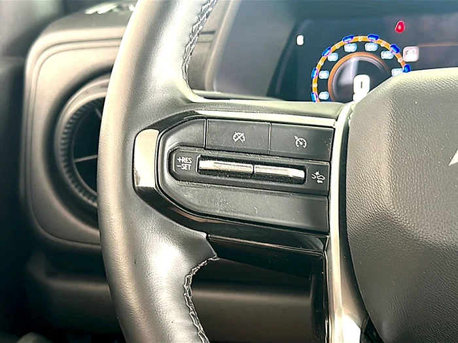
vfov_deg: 36.8
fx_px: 516
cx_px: 229
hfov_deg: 47.9
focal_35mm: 39
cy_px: 172
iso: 125
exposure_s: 1/40
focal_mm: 6.86
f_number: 1.78
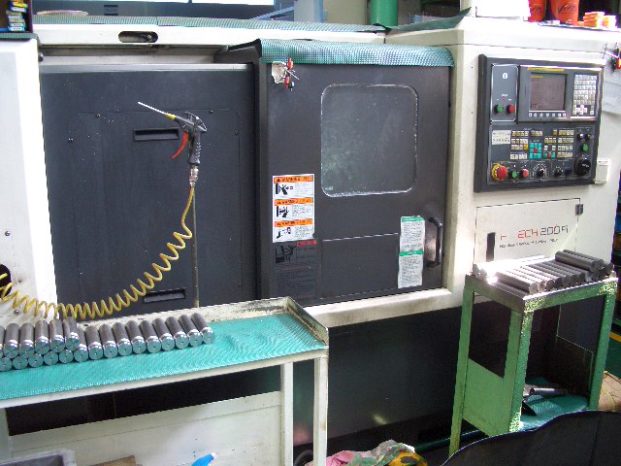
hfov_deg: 52.6
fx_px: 628
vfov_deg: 40.7
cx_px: 310
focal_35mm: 35
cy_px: 233
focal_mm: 5.8
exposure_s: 1/30
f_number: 2.6
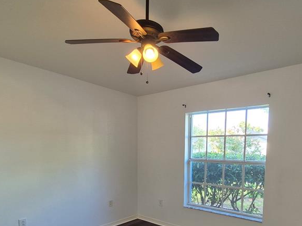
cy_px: 169
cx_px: 186
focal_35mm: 23
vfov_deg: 56.1
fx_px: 201
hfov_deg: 72.9
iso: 160
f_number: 2.2
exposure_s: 1/60
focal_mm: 1.74
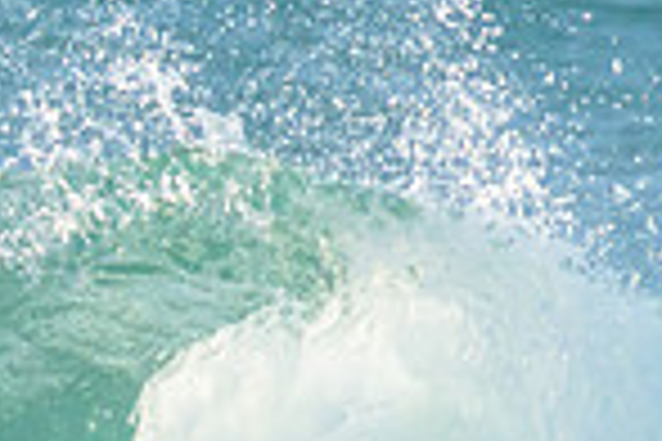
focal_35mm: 4067
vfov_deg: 0.3
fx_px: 74782
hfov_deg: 0.5
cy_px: 402
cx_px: -818
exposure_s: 1/2000
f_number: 11
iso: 2000
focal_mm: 800
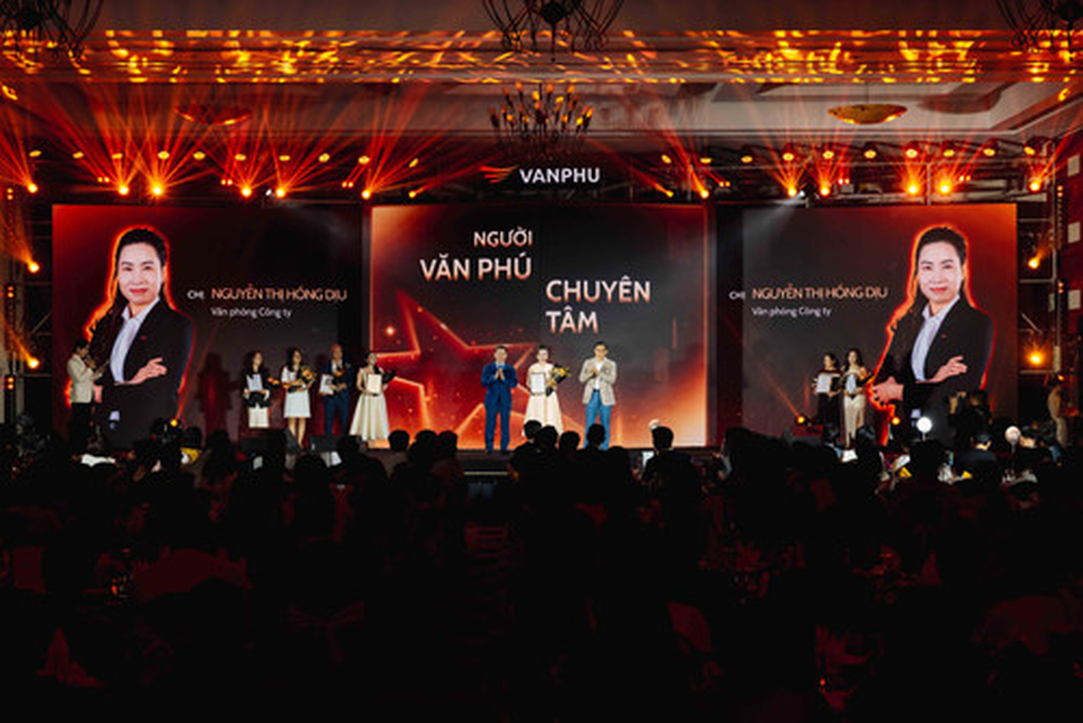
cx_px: 542
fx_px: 1565
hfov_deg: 38.2
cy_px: 362
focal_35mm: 52
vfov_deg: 26.0
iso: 1600
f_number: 5
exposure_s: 1/100
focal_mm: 52
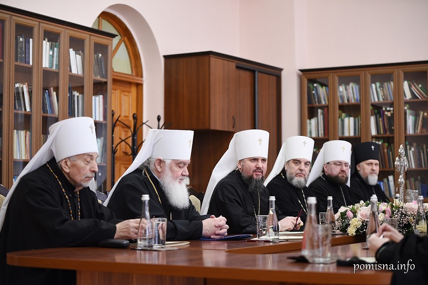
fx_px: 832
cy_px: 142
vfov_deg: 19.4
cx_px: 214
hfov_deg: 28.8
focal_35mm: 70
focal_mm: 70
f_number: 2.8
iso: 2500
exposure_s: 1/100
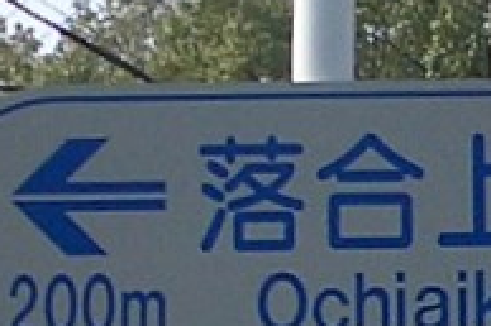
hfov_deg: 10.1
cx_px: 481
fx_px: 2766
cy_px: 495
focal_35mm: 203
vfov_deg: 6.7
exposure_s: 1/1000
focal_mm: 5.6
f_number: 3.5
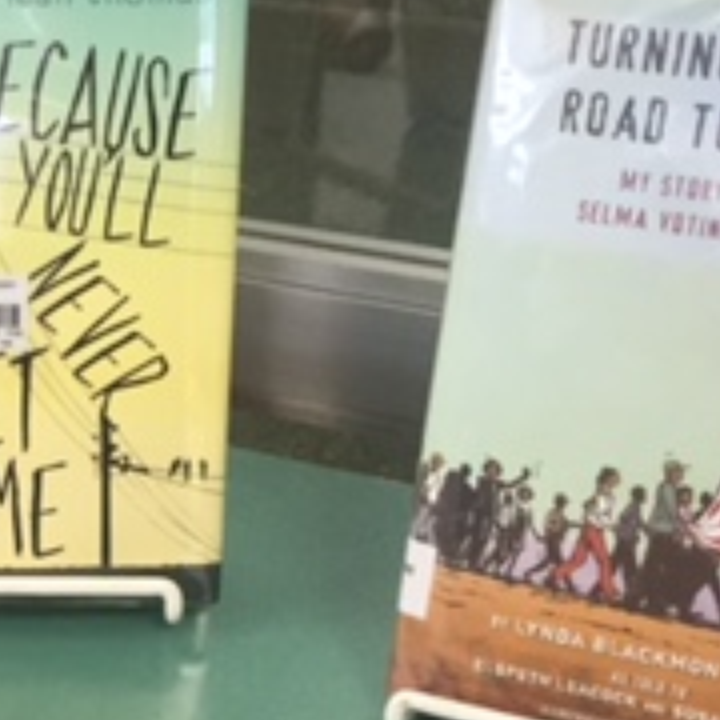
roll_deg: +3.2
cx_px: -192
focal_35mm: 91
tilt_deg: -31.1
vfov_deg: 18.8
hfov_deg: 17.9
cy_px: 624
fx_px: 2141
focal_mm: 4.15
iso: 100
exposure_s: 1/30
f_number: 2.2
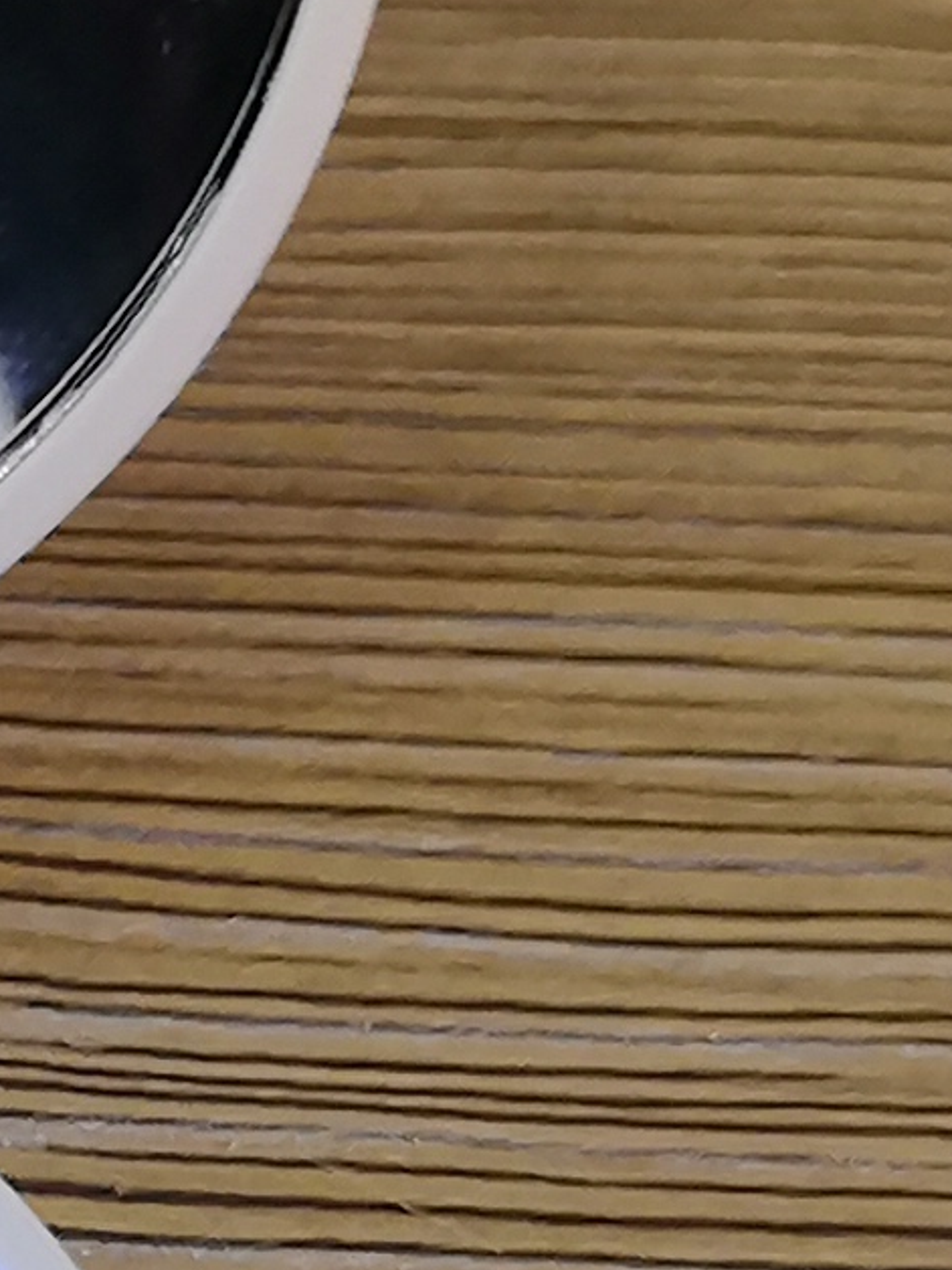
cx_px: -1411
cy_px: 1060
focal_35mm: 176
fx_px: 6454
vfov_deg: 11.2
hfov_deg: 7.8
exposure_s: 1/595
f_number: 1.9
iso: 160
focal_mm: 5.52
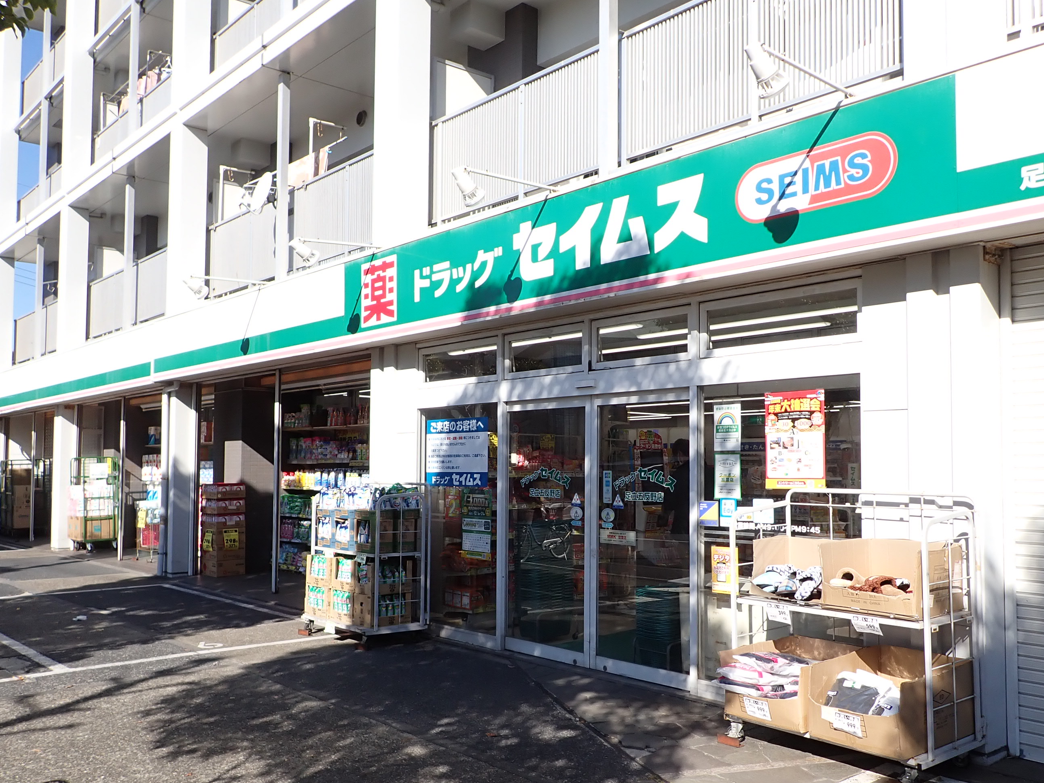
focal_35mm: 31
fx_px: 935
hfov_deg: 58.4
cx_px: 530
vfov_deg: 45.4
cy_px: 422
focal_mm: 4.5
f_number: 2.8
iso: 100
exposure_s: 1/1000
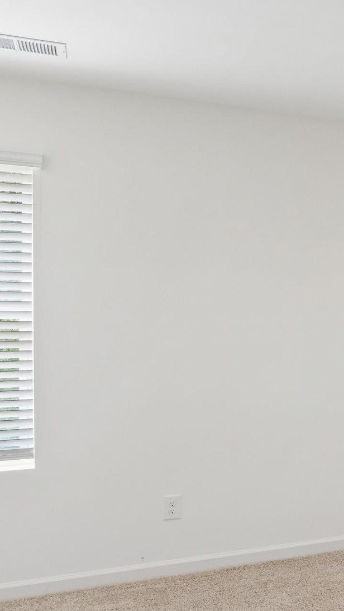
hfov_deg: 21.2
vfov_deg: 43.7
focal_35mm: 47
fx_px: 762
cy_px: 329
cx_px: 527
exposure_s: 1/6
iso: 400
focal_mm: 16
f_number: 13
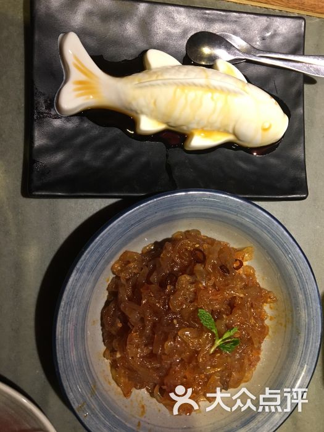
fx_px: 362
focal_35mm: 29
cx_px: 162
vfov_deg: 61.7
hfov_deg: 48.2
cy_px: 216
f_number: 2.2
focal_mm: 4.15
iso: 64
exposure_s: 1/17
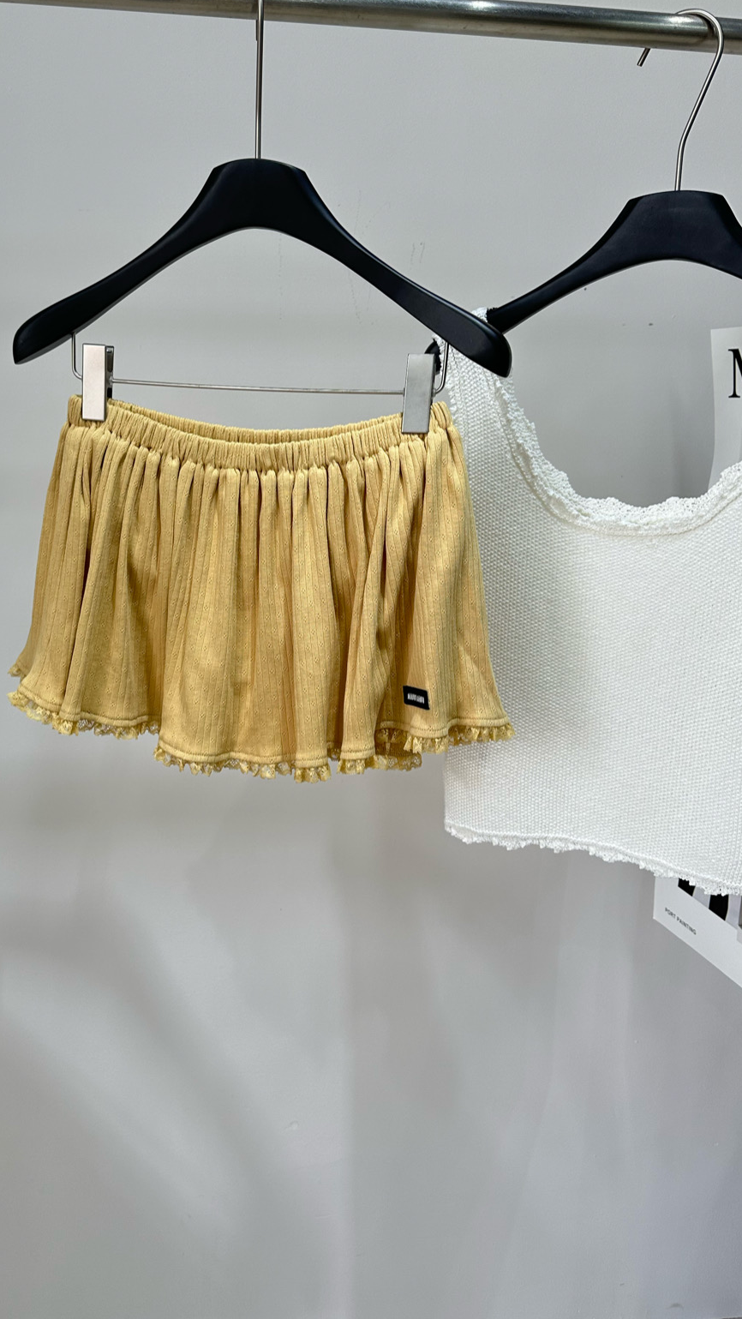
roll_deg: -1.7
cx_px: 260
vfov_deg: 66.0
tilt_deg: -12.0
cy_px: 604
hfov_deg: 39.8
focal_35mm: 29
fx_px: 1014
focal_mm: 6.86
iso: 80
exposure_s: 1/196
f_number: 1.78
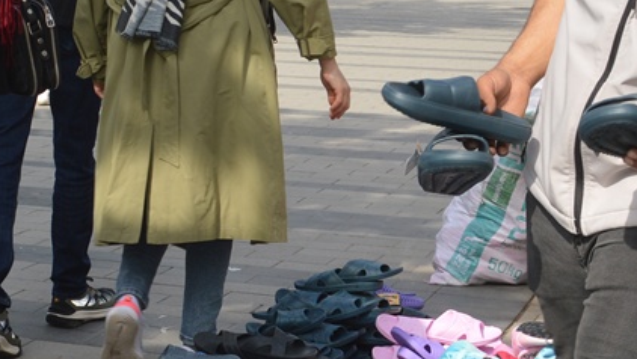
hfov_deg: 19.3
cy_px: 130
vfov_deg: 11.4
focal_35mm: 107
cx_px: -32
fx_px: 1803
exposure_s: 1/200
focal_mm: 21
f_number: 6.3
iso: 100
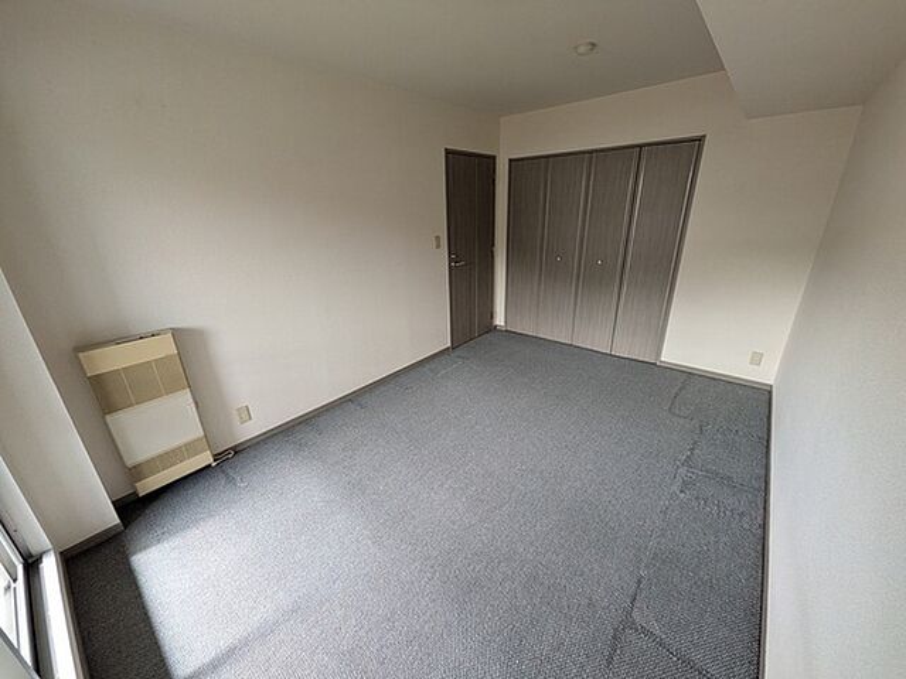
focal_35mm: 14
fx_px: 366
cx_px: 453
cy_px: 340
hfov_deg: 102.1
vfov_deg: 85.7
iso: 126
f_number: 2.2
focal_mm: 1.85
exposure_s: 1/113
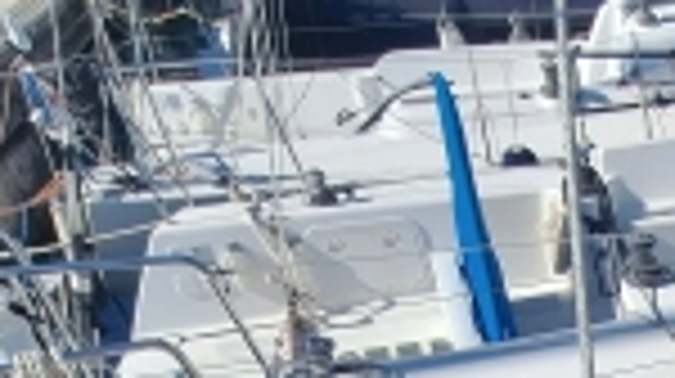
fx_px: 930
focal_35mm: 52
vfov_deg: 17.4
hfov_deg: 31.9
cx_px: 846
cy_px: 731
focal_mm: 1.74
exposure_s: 1/3378
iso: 40
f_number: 2.2
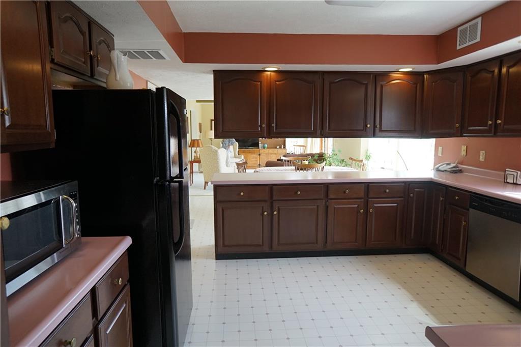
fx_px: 347
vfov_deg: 53.1
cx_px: 260
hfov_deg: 73.8
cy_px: 174
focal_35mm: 24
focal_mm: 16
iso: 500
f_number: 4
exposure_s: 1/160
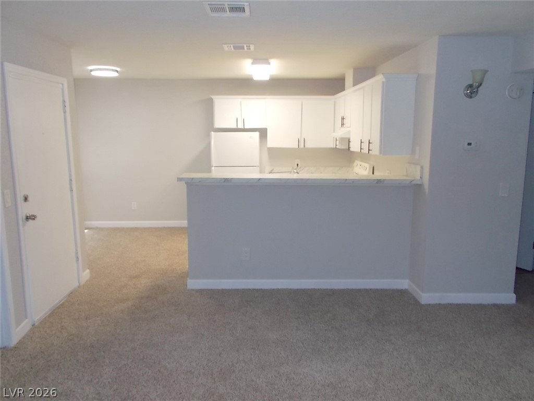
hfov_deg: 67.3
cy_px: 200
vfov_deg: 53.1
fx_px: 401
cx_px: 267
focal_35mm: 26
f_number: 3.2
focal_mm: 4.6
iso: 200
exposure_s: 1/25
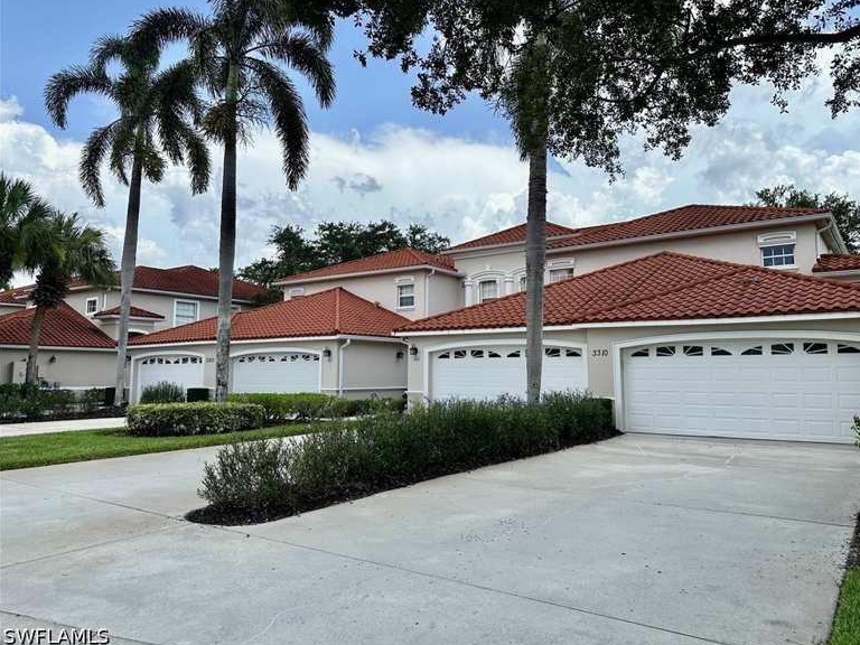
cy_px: 315
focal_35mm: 25
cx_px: 447
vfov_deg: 54.9
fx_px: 621
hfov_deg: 69.4
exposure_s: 1/5525
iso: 80
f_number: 1.78
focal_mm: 6.86
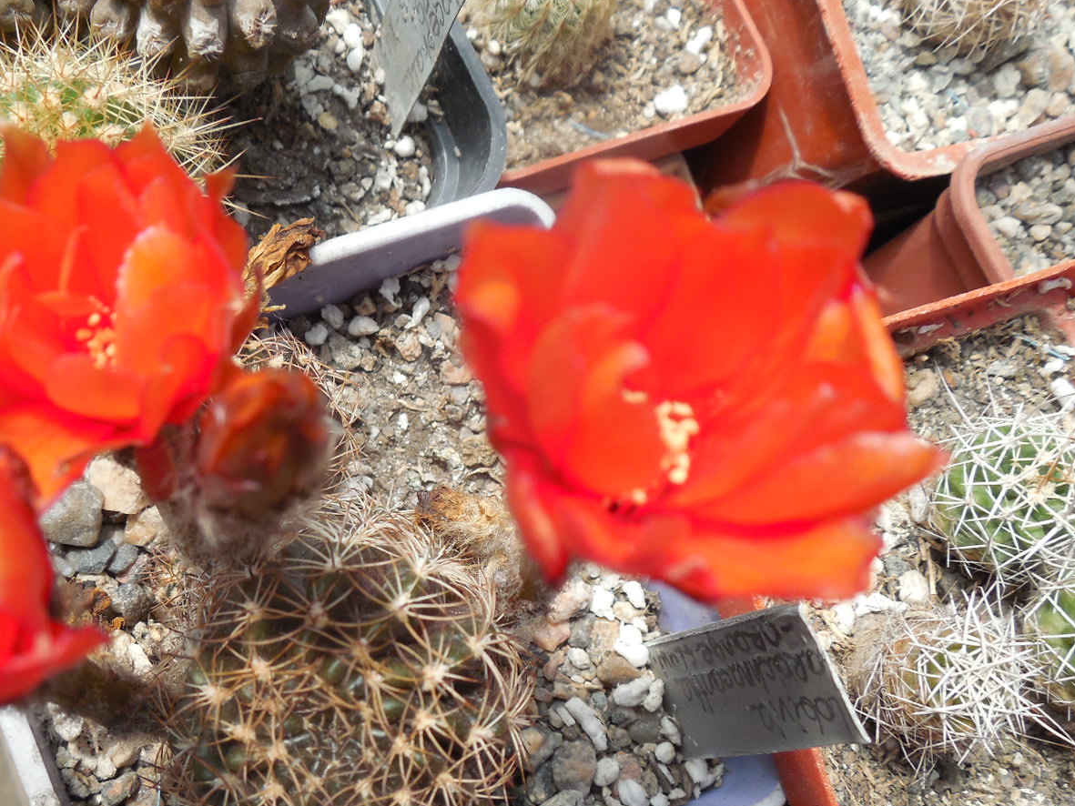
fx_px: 1304
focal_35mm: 42
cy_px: 485
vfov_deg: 34.2
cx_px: 393
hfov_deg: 44.4
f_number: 3.6
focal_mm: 5.6
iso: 125
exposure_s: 1/250
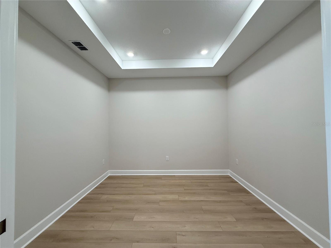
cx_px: 166
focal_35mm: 14
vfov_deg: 85.7
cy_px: 124
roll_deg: +0.7
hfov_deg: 102.1
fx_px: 134
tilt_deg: +0.6
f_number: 2.2
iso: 200
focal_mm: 2.22
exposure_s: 1/120
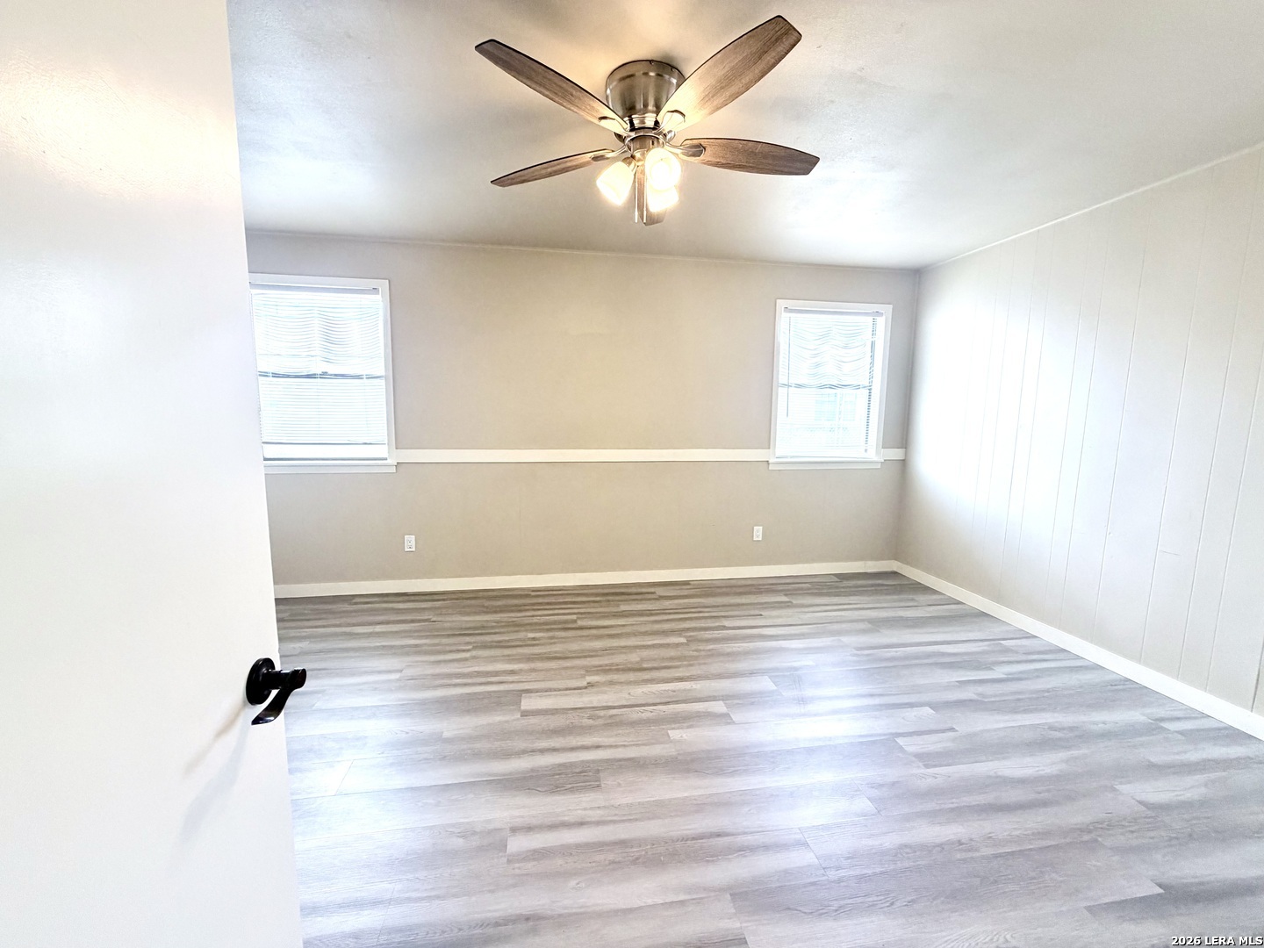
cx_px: 632
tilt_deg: -7.1
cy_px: 474
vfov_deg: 85.7
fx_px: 511
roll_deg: -0.3
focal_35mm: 14
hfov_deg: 102.1
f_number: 2.2
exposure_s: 1/121
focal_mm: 2.22
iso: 160
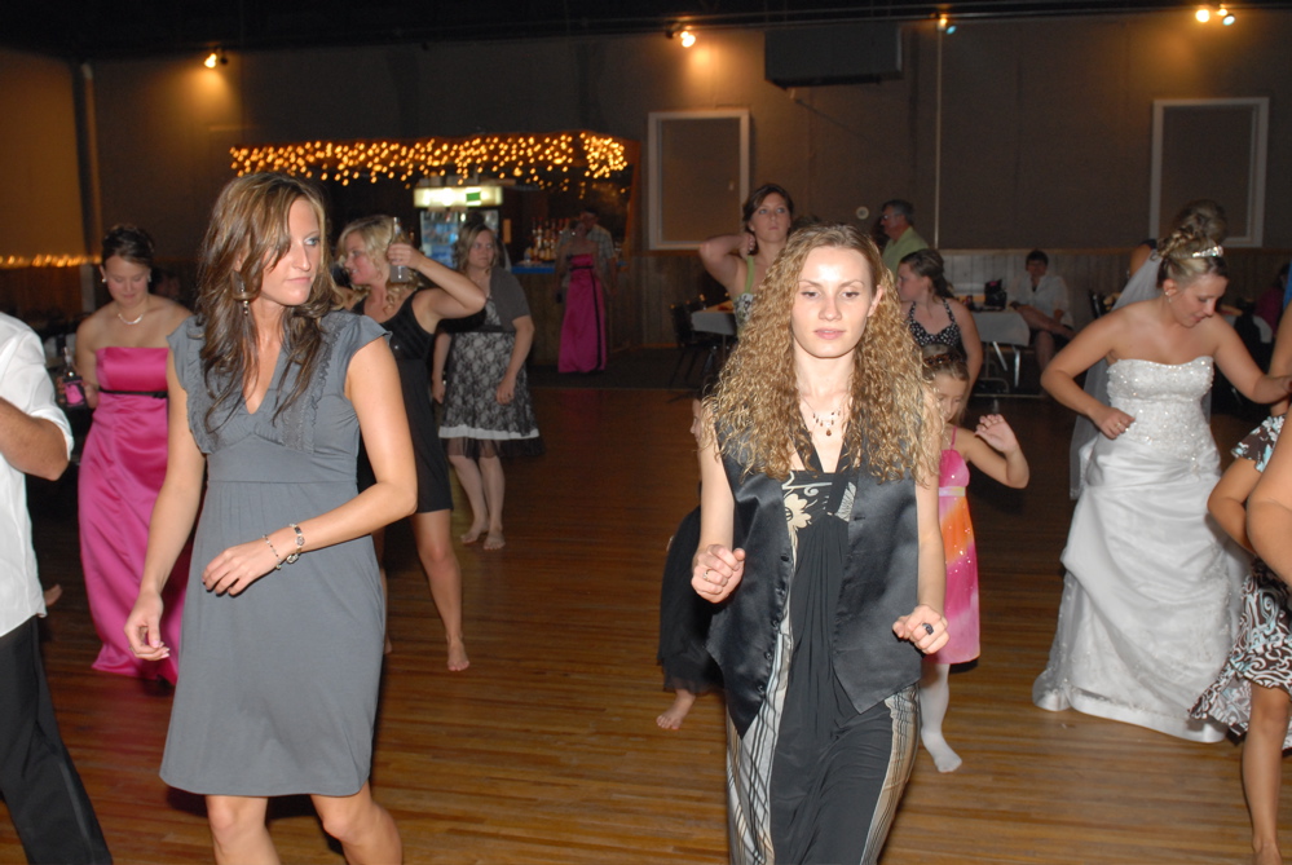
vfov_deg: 37.0
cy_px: 432
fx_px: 1294
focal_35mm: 36
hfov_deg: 53.1
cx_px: 646
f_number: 4.5
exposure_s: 1/20
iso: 400
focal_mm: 24
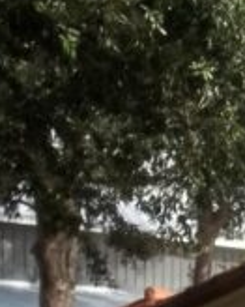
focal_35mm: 210
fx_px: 1905
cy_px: 369
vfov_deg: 9.1
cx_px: 623
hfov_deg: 6.9
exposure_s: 1/400
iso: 64
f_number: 3.7
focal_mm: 8.3
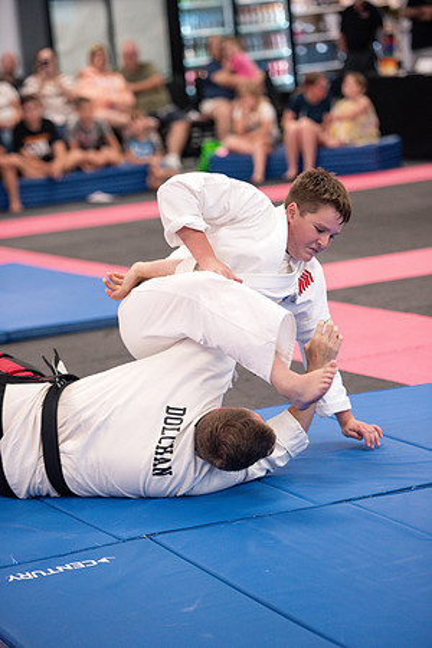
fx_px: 2250
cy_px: 324
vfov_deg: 16.4
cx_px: 216
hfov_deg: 11.0
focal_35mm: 125
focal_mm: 125
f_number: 2.8
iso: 1600
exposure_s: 1/400
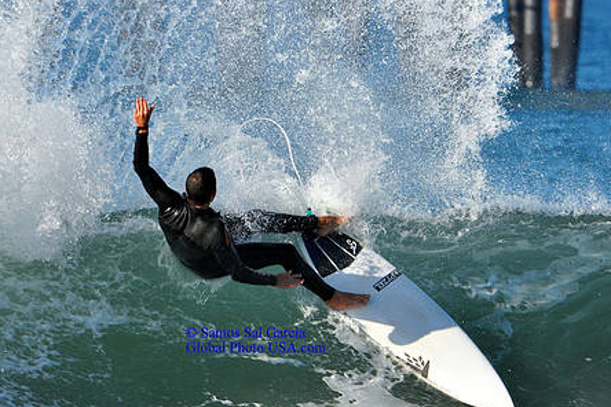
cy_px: 225
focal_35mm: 1077
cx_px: 330
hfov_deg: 1.9
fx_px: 18278
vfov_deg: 1.3
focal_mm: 550
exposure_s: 1/500
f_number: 11
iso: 400
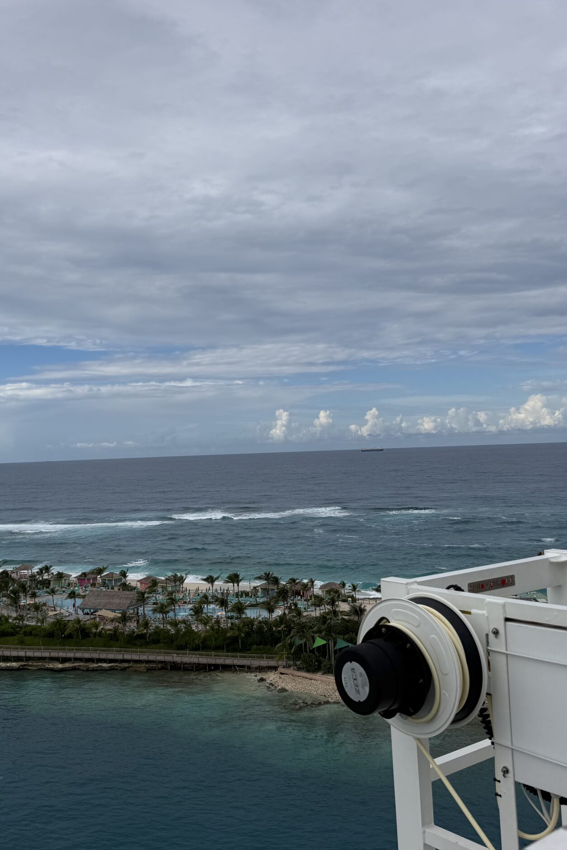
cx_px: 243
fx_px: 803
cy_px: 423
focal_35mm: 34
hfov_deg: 38.8
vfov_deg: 55.8
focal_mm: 6.76
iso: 80
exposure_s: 1/8130
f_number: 1.78
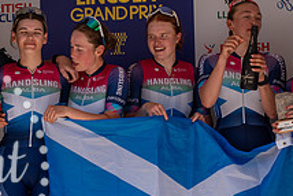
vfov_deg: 7.4
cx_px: 133
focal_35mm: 187
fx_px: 1523
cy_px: 98
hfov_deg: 11.0
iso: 100
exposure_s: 1/800
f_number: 4
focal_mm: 69
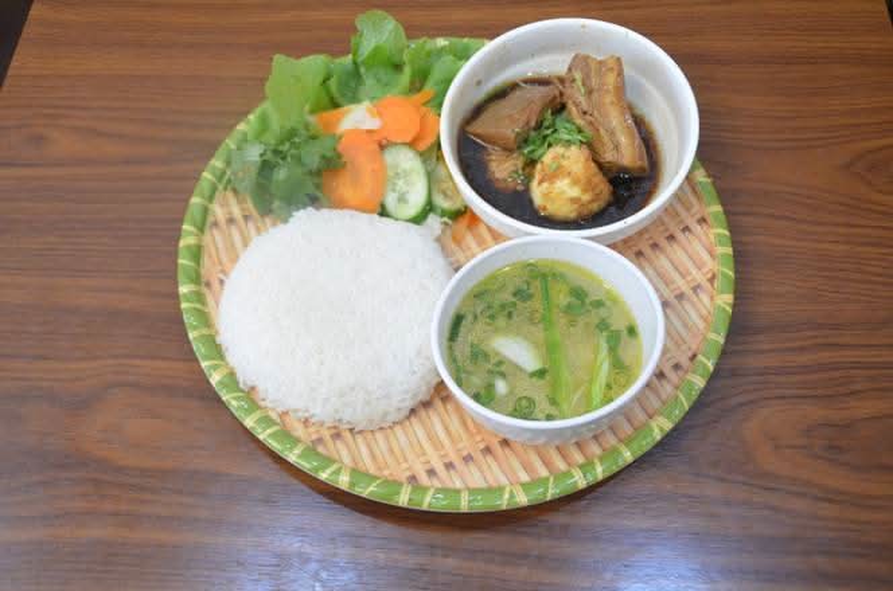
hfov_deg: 53.2
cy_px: 296
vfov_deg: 36.7
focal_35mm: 36
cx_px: 446
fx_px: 891
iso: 2000
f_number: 3.8
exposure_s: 1/100
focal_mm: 24
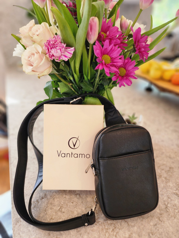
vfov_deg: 73.9
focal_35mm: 23
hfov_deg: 58.9
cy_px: 119
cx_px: 90
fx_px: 159
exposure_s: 1/120
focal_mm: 6.4
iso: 160
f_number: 1.8
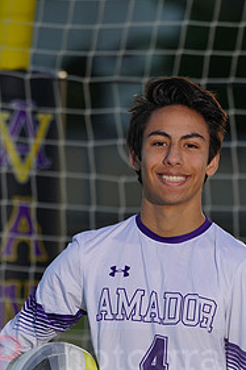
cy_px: 348
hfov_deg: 1.7
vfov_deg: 2.5
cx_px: 128
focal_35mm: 826
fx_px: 8476
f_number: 8
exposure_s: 1/200
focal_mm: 400
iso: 100
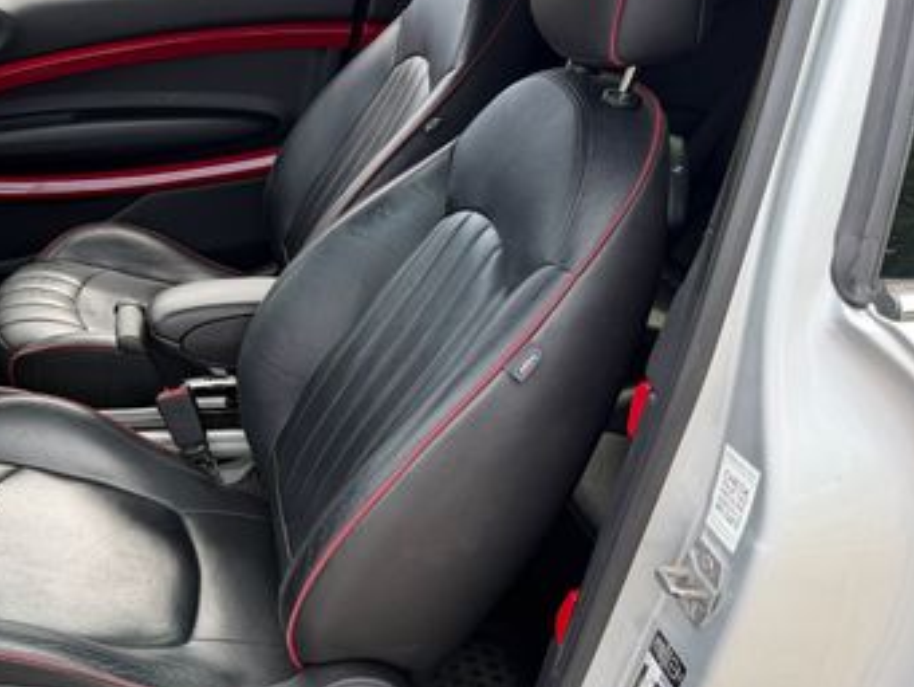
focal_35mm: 45
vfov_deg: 32.2
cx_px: 113
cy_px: 386
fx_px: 1189
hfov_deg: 39.4
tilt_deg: -27.2
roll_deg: +2.4
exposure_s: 1/612
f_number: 1.78
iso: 100
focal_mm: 6.76
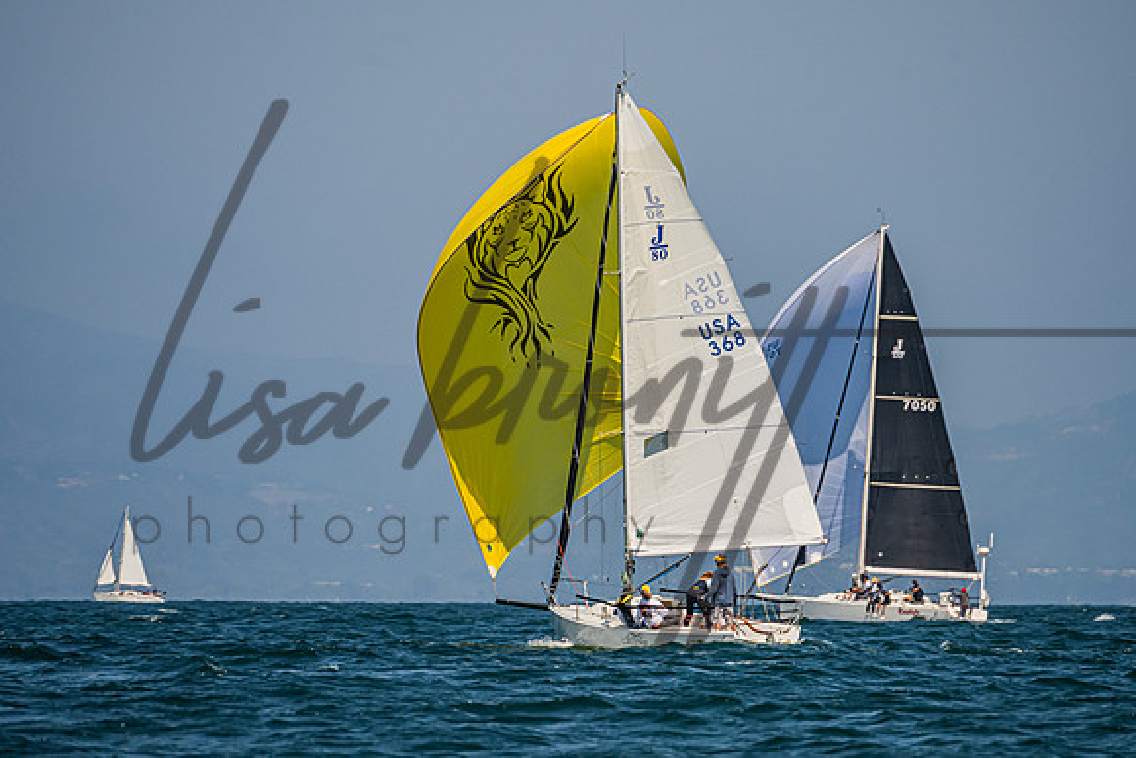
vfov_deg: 2.9
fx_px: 15098
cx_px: 593
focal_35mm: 478
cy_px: 343
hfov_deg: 4.3
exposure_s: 1/2000
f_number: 8
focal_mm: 350
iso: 500
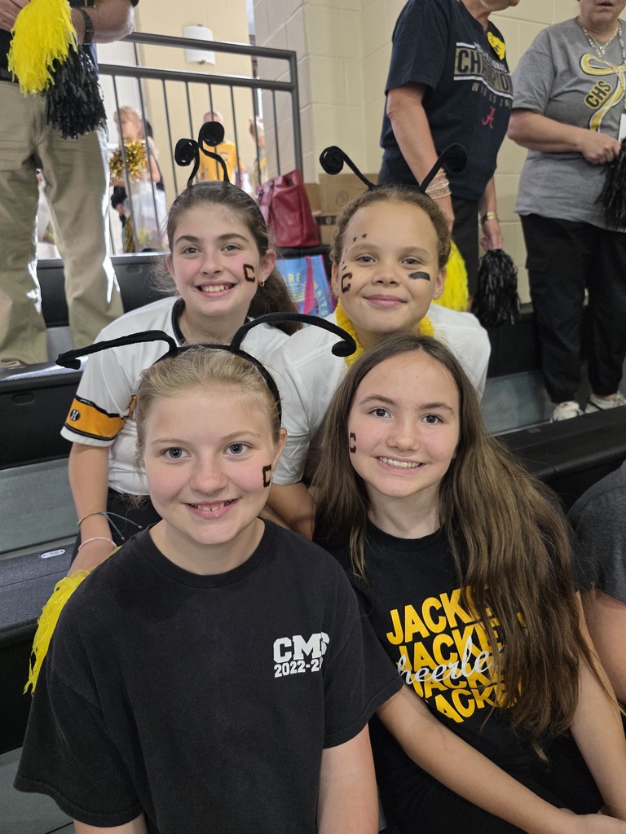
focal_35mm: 23
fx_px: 555
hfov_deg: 58.9
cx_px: 313
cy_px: 417
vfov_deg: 73.9
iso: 250
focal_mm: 6.3
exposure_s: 1/120
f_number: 1.7
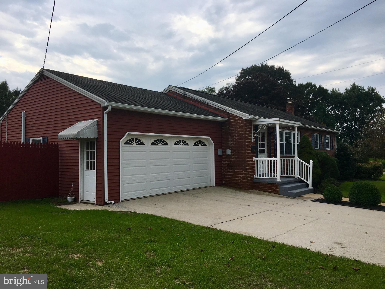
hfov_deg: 61.7
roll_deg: +1.3
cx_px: 192
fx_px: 323
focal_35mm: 29
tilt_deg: +1.1
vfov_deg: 48.2
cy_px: 144
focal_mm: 4.15
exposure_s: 1/1451
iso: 25
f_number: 2.2
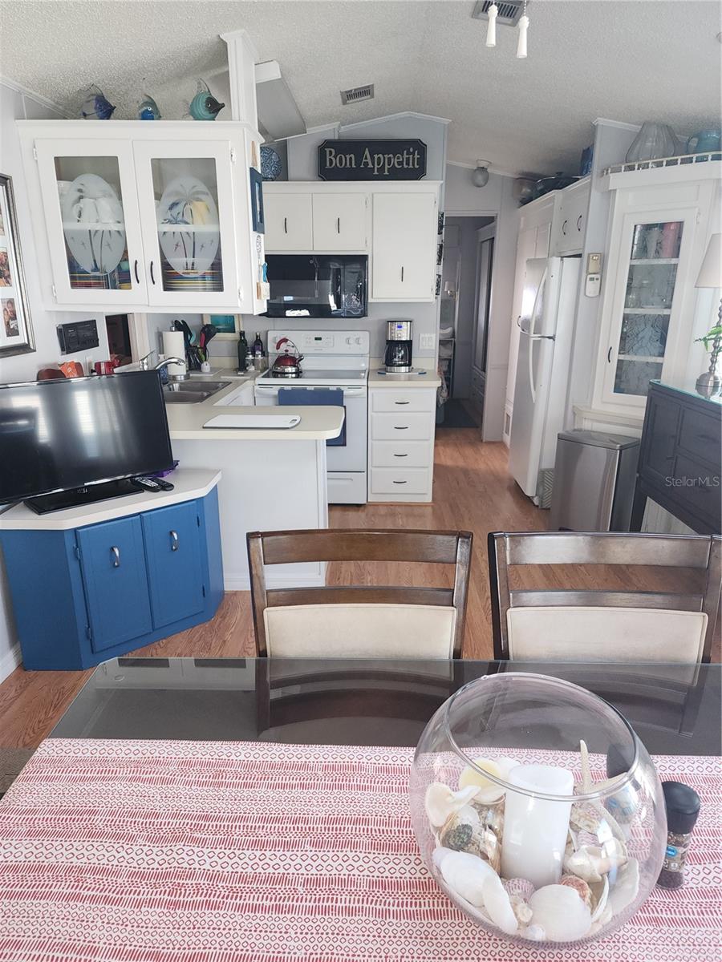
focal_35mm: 23
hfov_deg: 58.9
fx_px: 640
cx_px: 361
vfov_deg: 73.9
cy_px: 481
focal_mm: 6.4
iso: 100
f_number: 1.8
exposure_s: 1/60
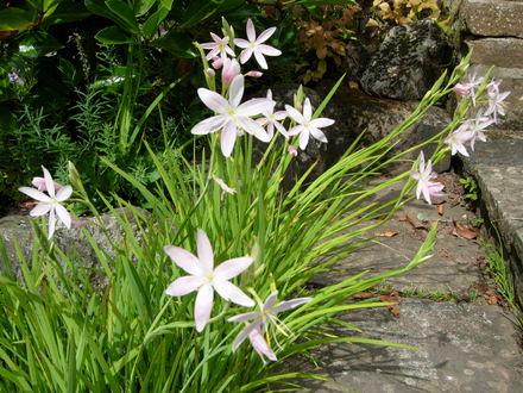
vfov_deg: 39.7
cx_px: 262
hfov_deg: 51.4
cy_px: 196
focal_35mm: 36
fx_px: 544
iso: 50
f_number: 5.4
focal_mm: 7.5
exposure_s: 1/228
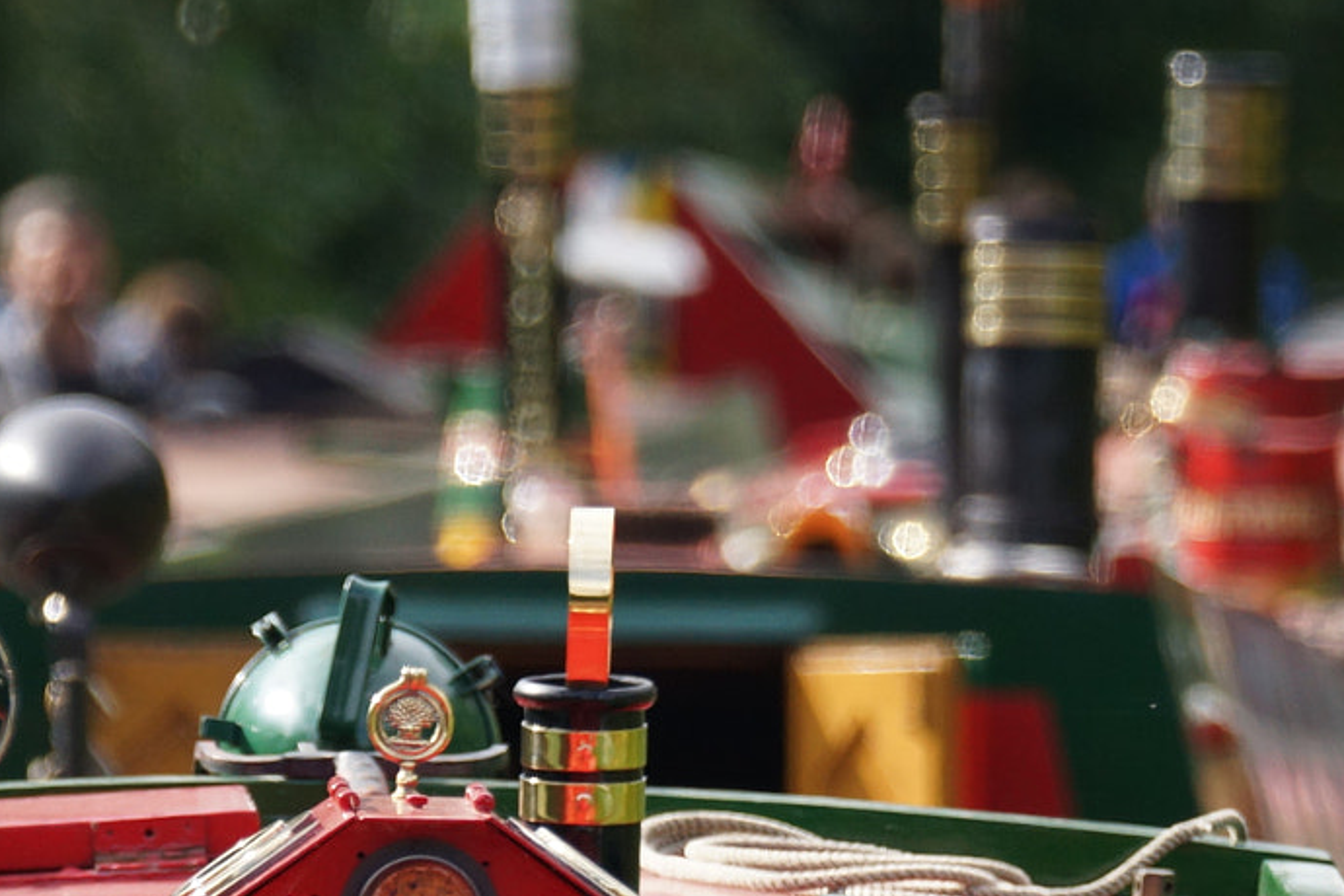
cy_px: 436
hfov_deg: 2.0
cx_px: 787
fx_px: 38936
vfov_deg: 1.3
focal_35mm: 1043
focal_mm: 300
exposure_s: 1/500
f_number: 5.6
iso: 250
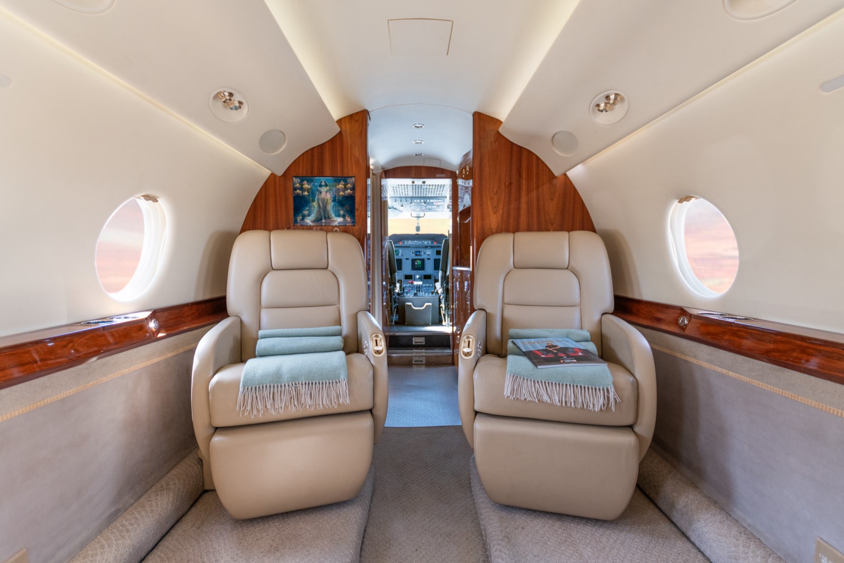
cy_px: 282
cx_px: 422
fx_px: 352
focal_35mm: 15
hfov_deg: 100.4
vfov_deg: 77.3
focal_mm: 10
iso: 320
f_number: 3.5
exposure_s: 1/125
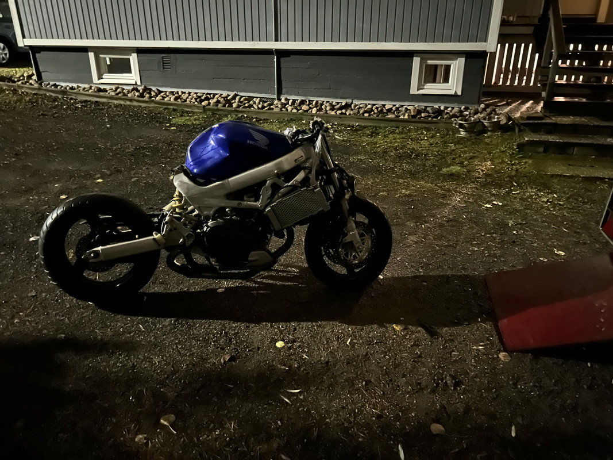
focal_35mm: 26
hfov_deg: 67.3
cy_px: 230
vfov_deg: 53.1
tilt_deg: -22.8
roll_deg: -0.4
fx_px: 460
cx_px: 306
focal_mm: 5.7
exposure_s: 1/5
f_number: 1.5
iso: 6400
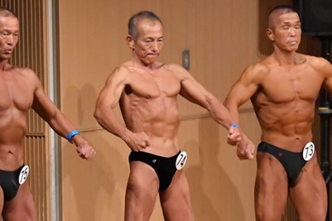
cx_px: 96
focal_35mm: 435
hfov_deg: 4.7
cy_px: 199
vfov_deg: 3.2
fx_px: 4010
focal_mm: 150
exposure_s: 1/400
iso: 10000
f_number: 5.6
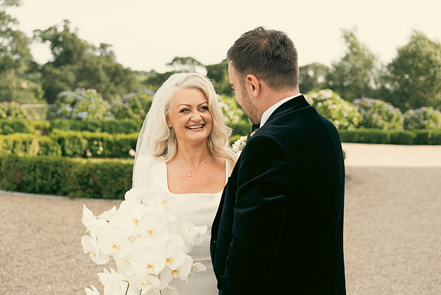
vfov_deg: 24.2
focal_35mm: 56
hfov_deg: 35.6
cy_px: 148
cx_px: 220
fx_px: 686
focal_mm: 56
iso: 125
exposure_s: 1/400
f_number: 3.5
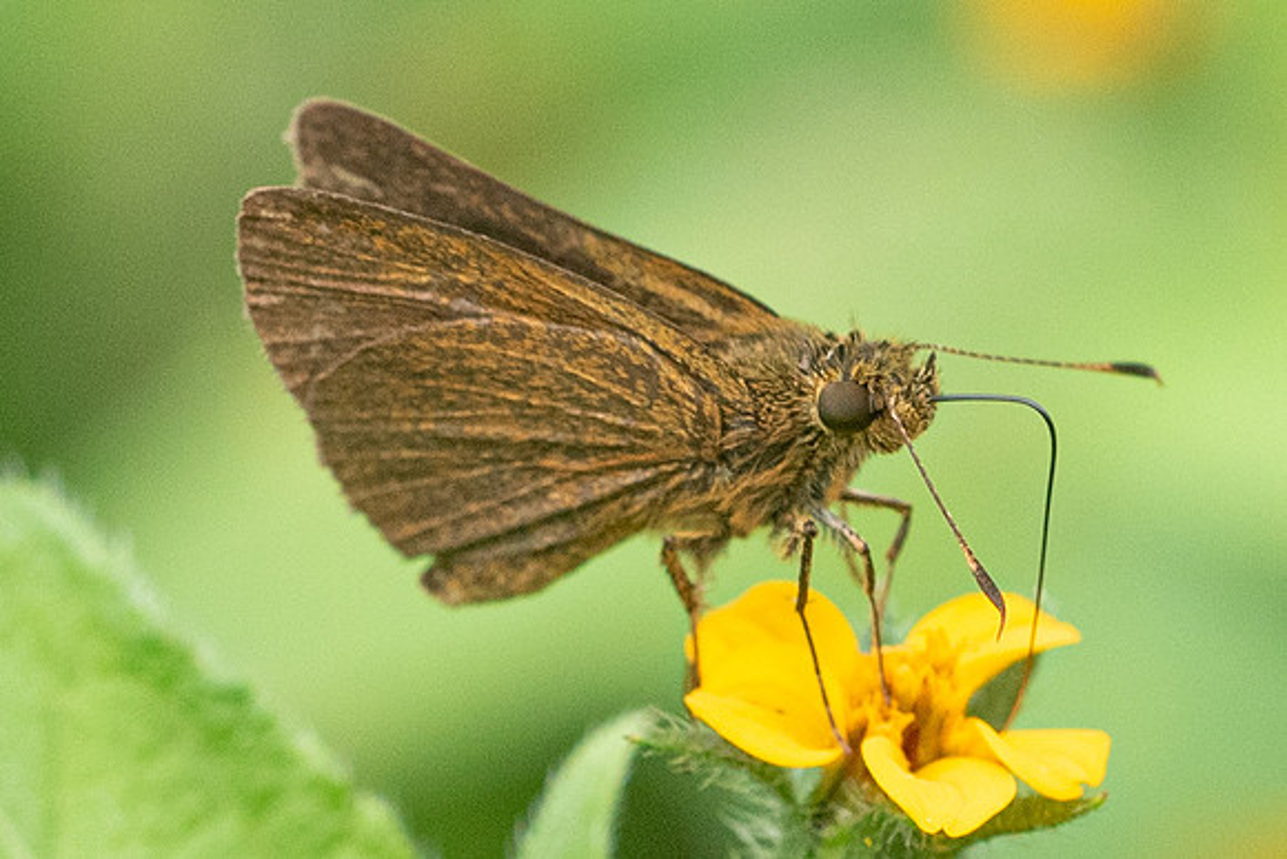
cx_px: 716
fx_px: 26918
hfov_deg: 2.7
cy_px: 534
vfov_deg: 1.8
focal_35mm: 753
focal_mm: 150
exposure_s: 1/400
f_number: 8
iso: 800
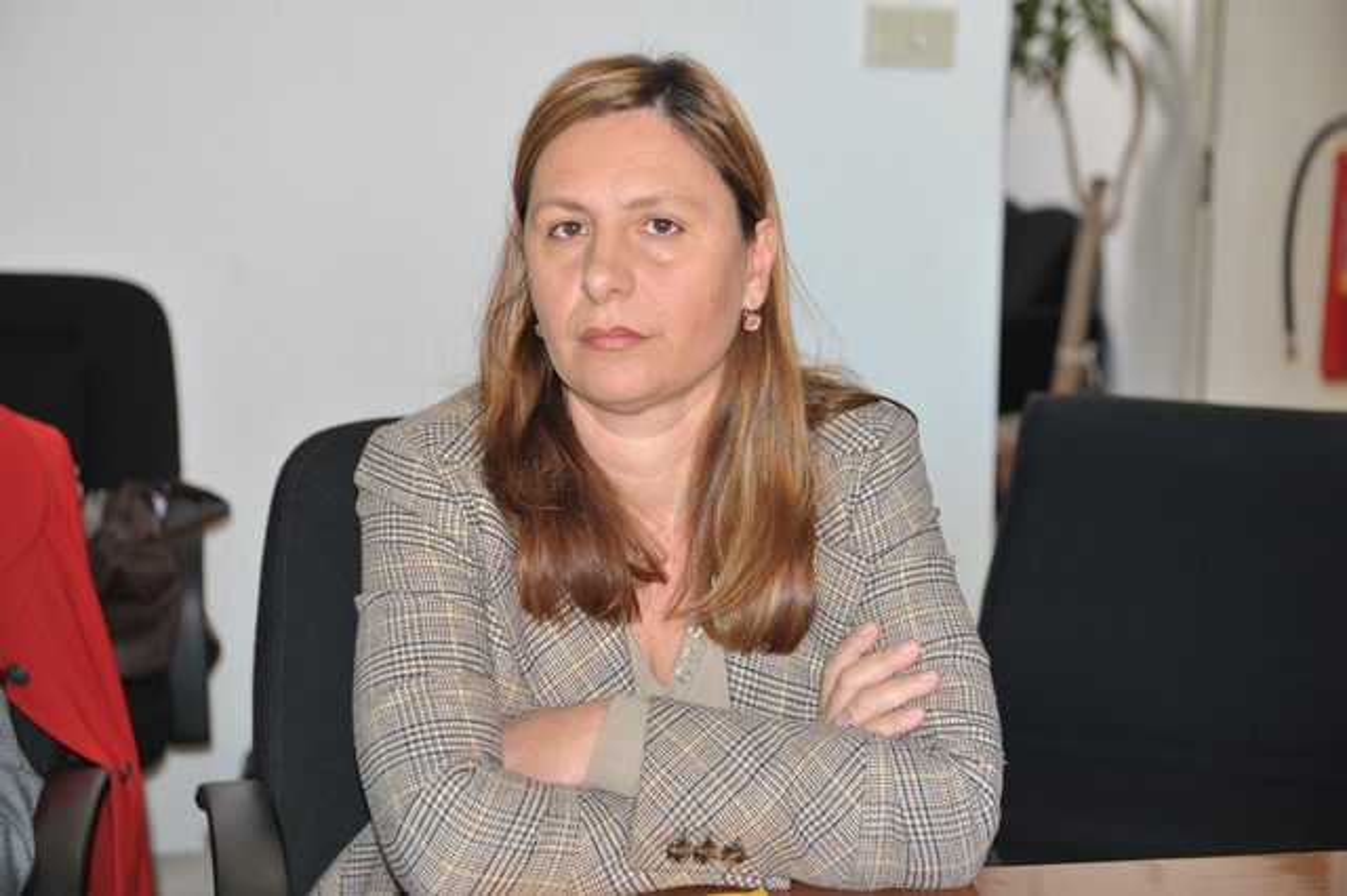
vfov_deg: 19.4
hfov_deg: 28.9
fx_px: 2618
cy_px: 448
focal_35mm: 70
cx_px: 674
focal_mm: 70
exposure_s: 1/60
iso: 500
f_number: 4.5
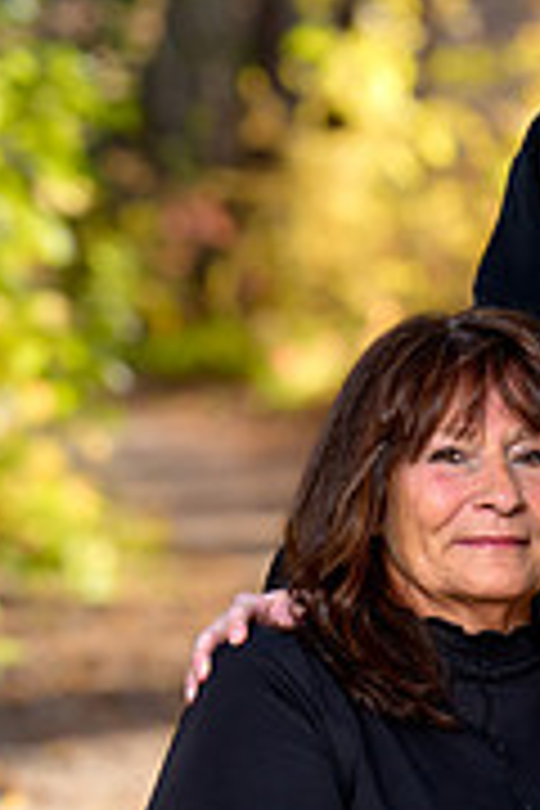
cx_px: 608
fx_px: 5062
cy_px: 594
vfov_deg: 9.1
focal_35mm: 225
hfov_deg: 6.1
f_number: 3.2
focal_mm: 90
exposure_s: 1/160
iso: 640
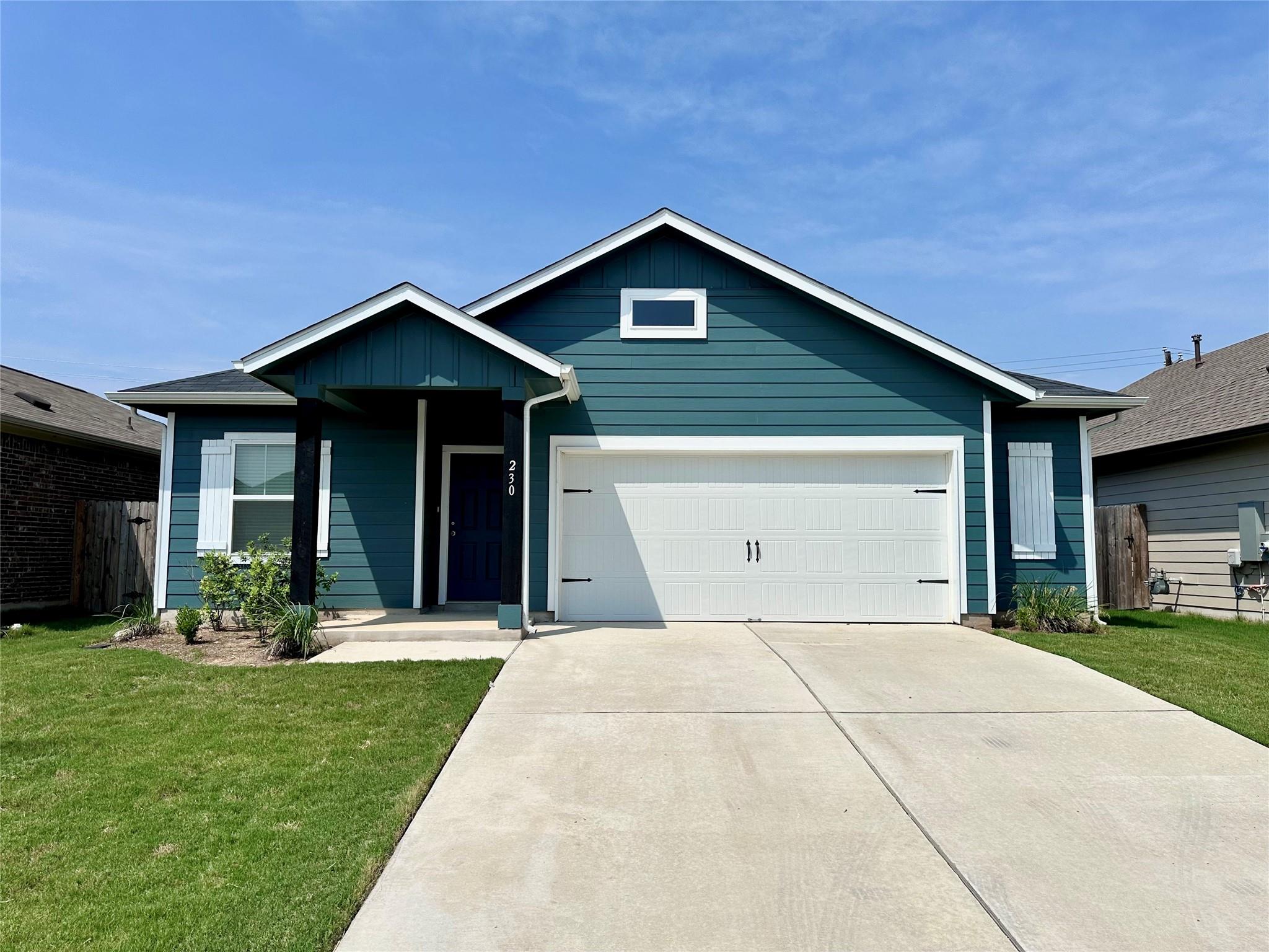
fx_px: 880
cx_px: 634
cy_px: 476
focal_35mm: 24
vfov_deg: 56.8
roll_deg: -0.1
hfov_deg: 71.6
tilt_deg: +4.8
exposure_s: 1/9709
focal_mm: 6.86
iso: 80
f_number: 1.78
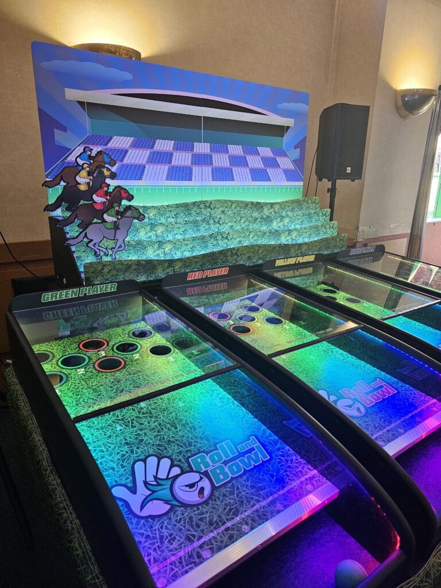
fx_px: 391
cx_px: 220
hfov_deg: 58.9
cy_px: 294
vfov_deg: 73.9
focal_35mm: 23
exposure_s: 1/100
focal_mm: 6.3
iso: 400
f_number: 1.7
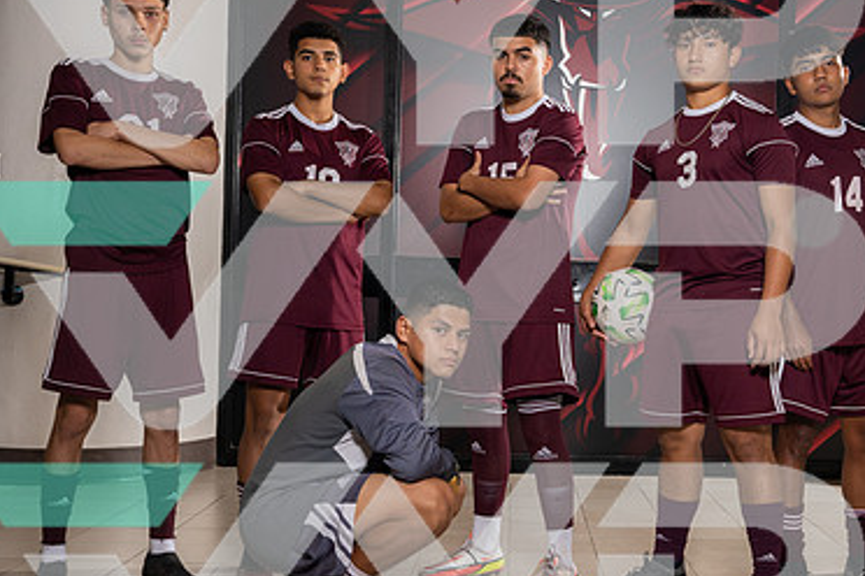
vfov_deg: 25.5
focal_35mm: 53
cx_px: 560
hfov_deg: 37.2
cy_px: 305
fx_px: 1273
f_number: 8
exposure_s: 1/250
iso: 800
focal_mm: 34
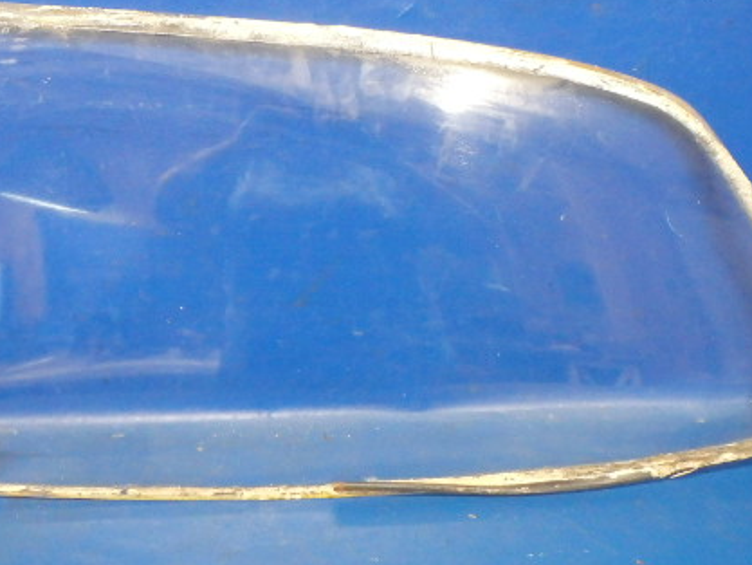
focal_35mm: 43
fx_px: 934
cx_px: 312
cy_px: 249
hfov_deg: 43.7
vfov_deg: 33.6
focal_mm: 5
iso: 1600
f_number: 3.9
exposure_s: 1/30
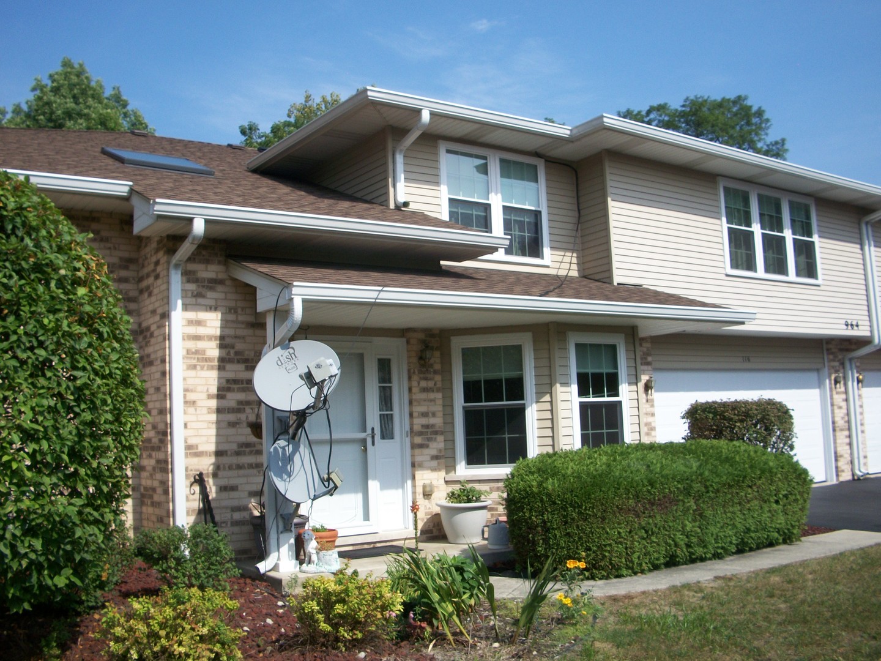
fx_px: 891
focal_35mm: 35
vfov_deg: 40.7
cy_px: 330
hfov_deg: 52.6
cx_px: 440
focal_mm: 6.3
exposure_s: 1/400
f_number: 5.6
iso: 80
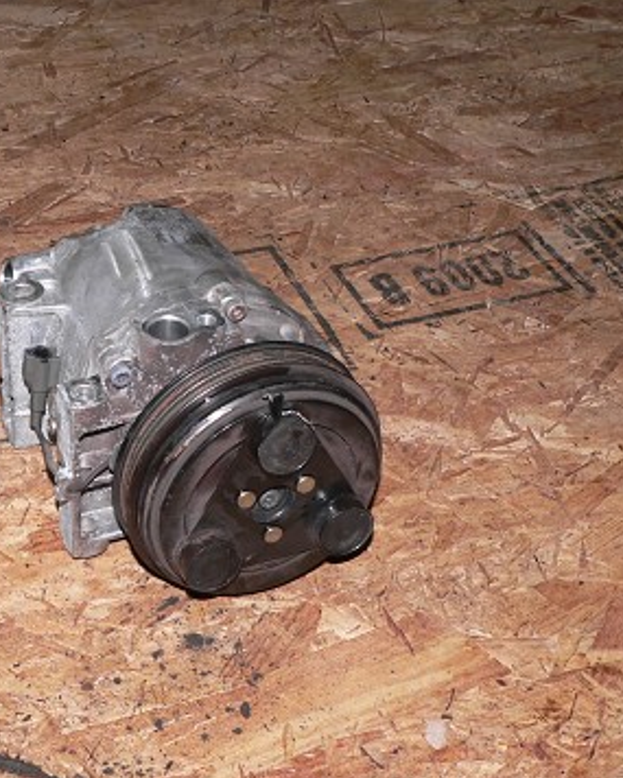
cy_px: 391
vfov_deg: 26.8
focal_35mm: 71
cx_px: 216
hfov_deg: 21.5
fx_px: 1636
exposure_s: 1/60
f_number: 3.3
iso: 100
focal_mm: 8.9
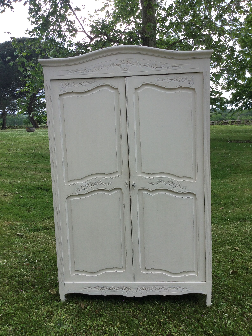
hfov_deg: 45.4
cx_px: 126
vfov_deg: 58.4
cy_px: 168
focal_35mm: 31
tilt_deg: -11.6
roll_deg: -0.2
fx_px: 301
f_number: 2.4
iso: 25
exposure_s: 1/318
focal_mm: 3.3
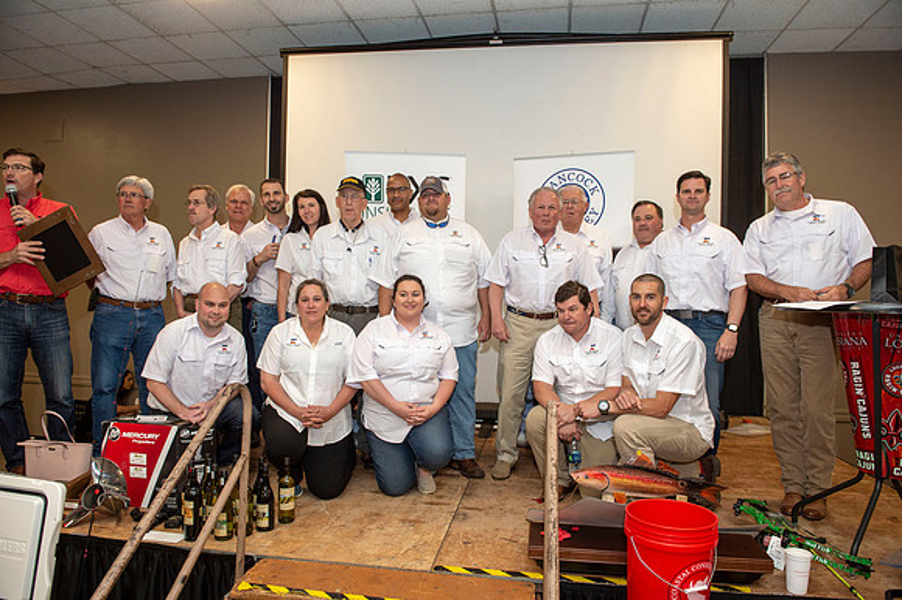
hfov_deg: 73.8
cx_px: 451
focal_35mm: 24
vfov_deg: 53.1
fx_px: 601
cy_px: 300
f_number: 4.5
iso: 800
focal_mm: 24
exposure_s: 1/160
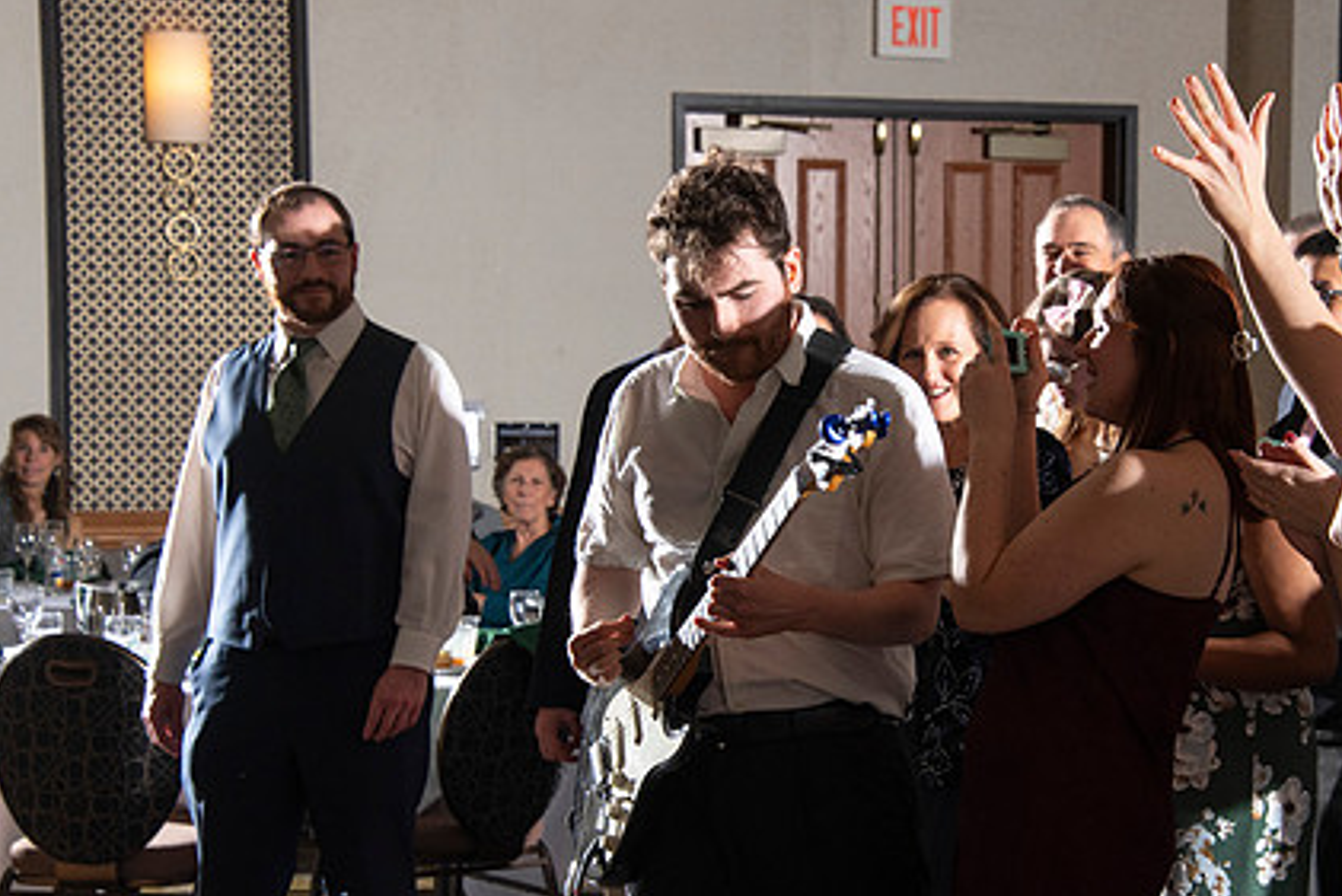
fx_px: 5034
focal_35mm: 135
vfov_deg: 10.2
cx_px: 915
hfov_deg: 15.2
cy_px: 477
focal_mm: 98
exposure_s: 1/160
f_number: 9
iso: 800
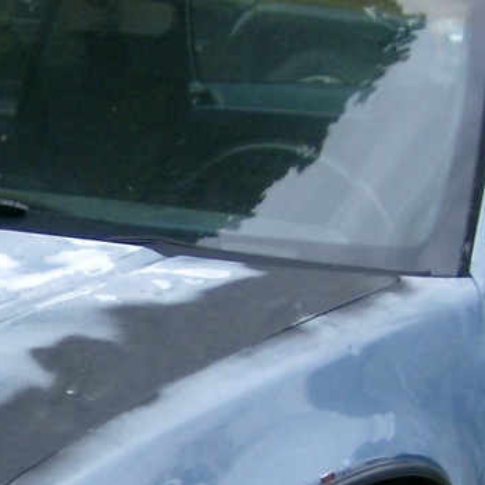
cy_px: 434
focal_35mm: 185
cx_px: -85
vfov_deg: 9.4
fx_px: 2933
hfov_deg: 9.3
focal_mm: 7.7
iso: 100
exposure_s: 1/411
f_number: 3.1
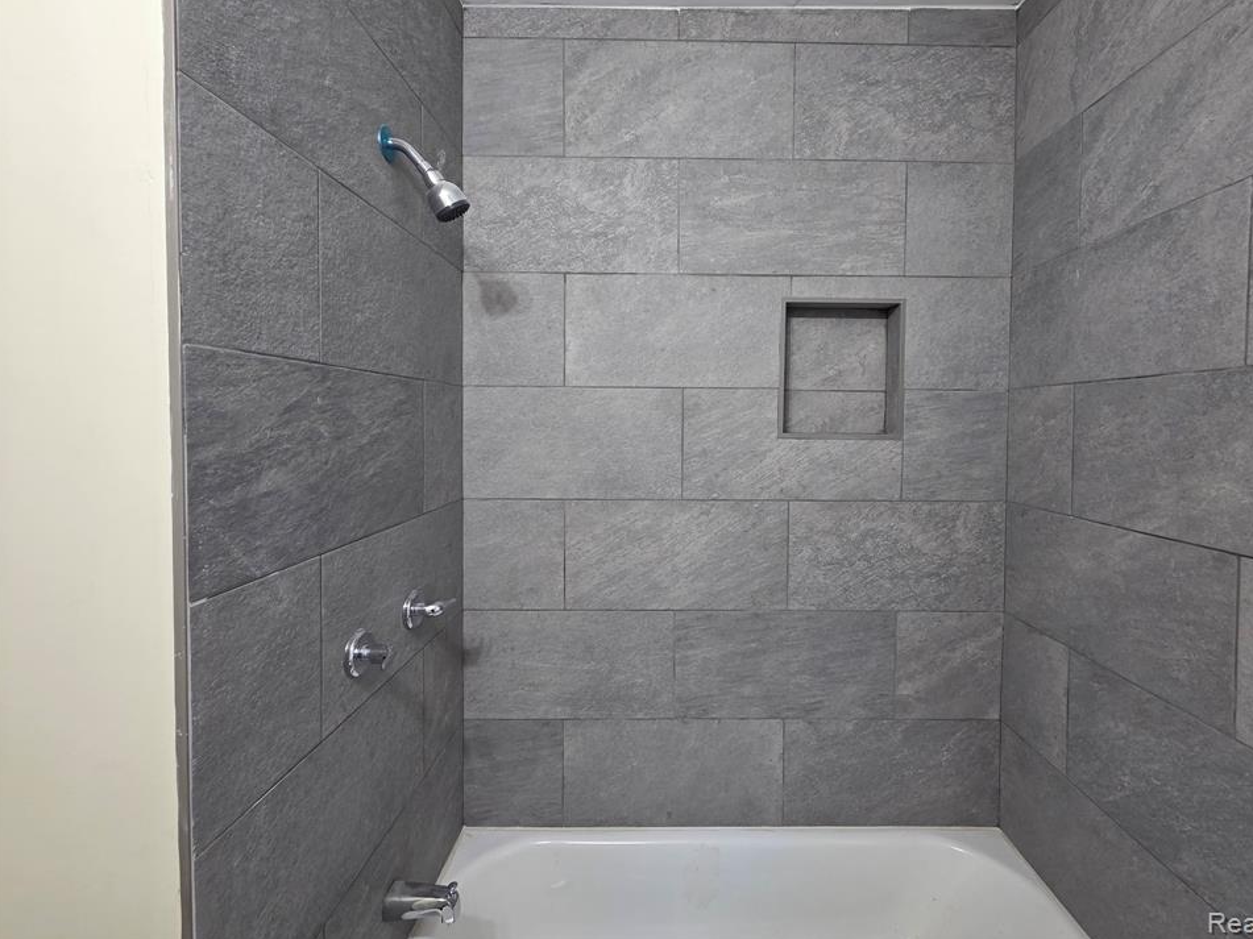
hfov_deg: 101.9
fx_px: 507
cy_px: 439
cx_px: 667
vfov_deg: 85.5
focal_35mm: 14
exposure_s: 1/60
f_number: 2.2
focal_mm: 2.2
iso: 160
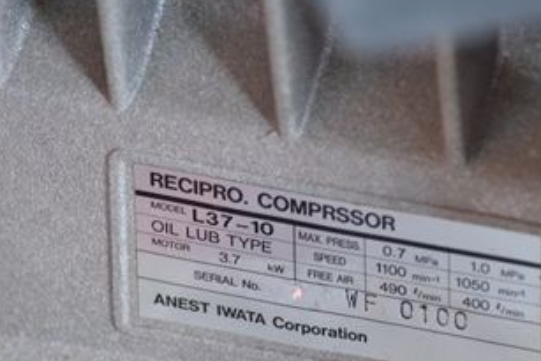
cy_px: 273
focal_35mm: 513
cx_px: 335
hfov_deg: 4.0
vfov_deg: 2.7
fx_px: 7713
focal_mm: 210
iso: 1250
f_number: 6.3
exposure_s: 1/125
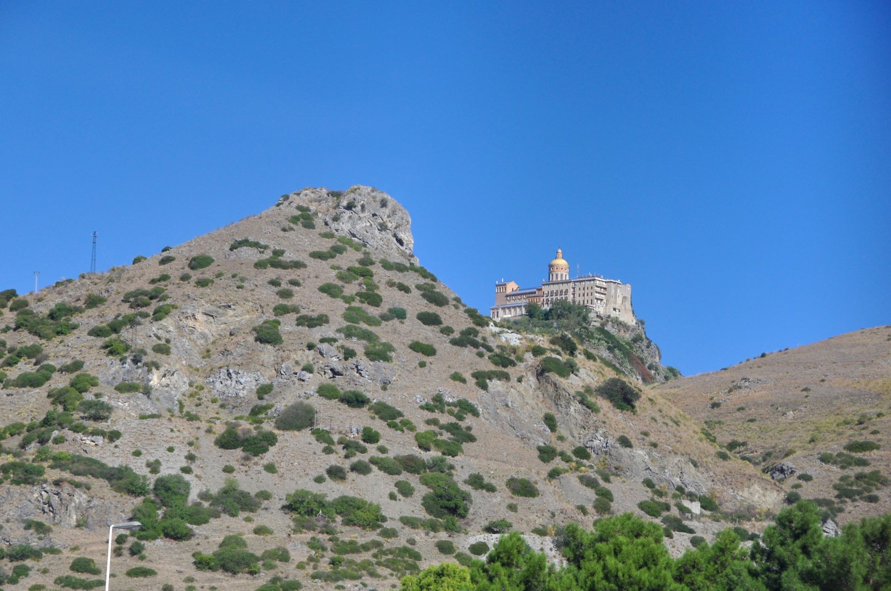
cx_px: 446
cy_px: 296
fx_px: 2410
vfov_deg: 14.0
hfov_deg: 20.9
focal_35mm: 98
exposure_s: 1/500
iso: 500
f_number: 5
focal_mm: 65
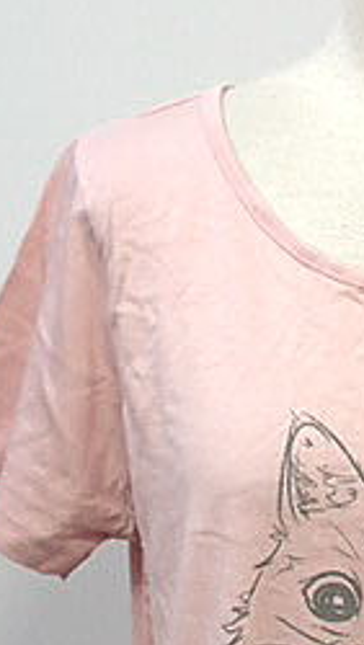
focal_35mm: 181
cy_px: 573
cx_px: 421
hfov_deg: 6.7
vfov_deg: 11.8
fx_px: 3099
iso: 200
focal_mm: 11.78
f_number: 3.8
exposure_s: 1/80
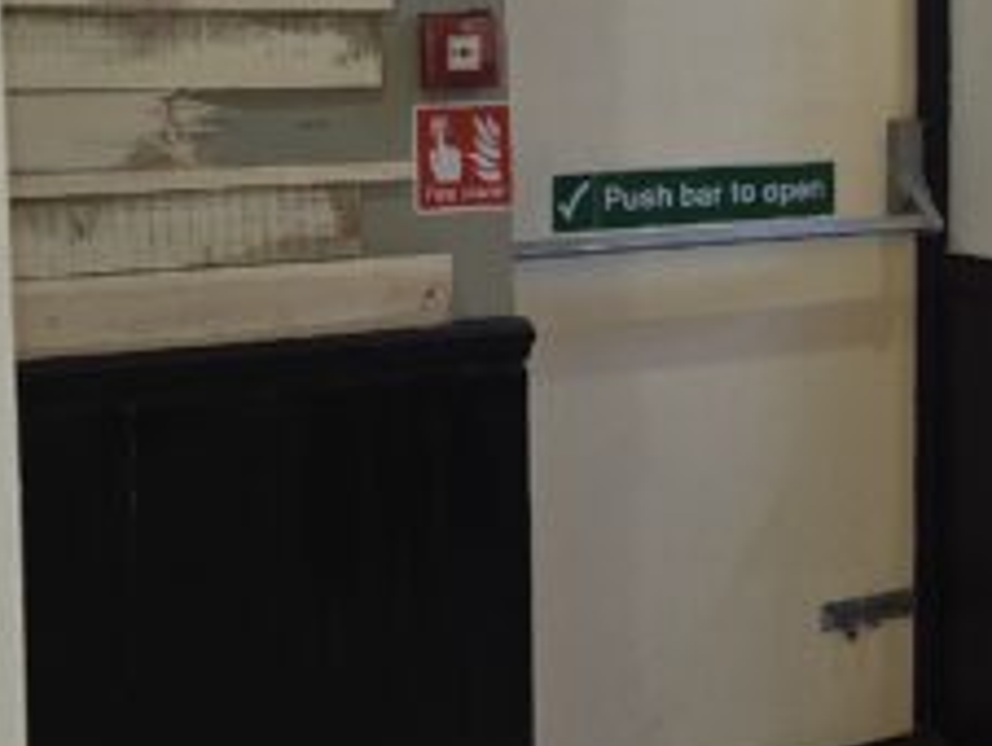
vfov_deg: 14.2
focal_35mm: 104
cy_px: 246
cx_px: 1435
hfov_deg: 17.2
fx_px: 2984
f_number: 1.7
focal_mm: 6.3
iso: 100
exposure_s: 1/50
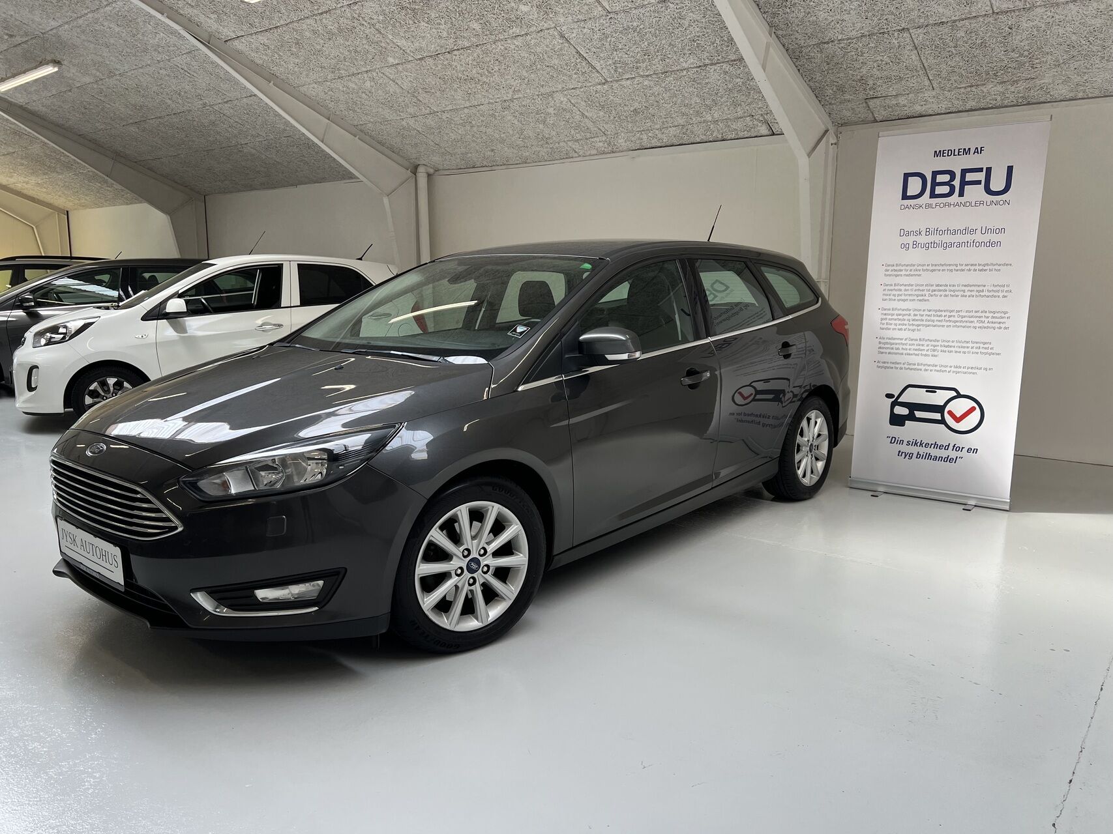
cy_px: 417
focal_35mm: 26
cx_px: 556
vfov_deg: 53.1
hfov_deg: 67.3
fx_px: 836
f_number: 1.5
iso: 40
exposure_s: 1/260
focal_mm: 5.7
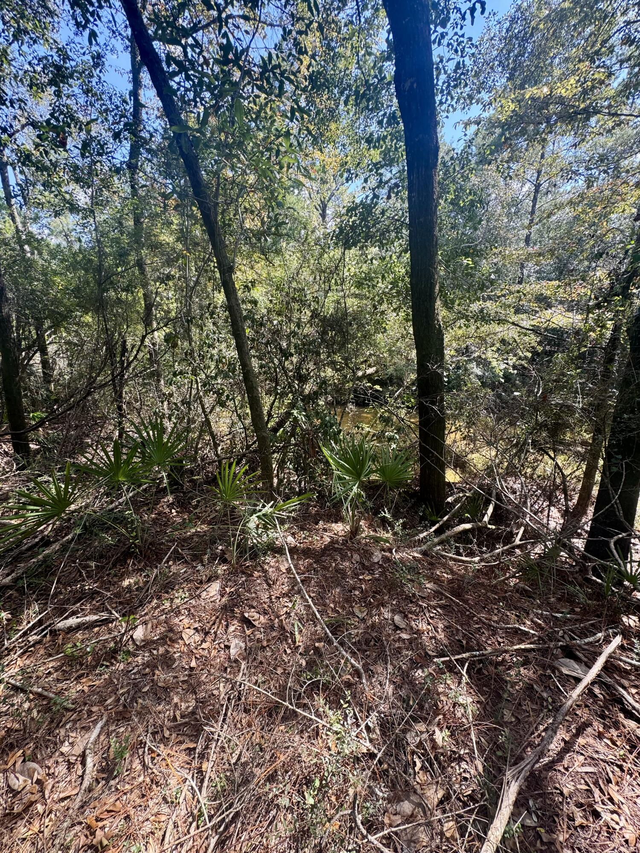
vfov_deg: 102.1
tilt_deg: -15.6
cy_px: 426
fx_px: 345
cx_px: 320
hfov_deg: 85.7
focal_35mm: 14
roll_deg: +2.6
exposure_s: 1/124
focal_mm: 2.22
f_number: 2.2
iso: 40
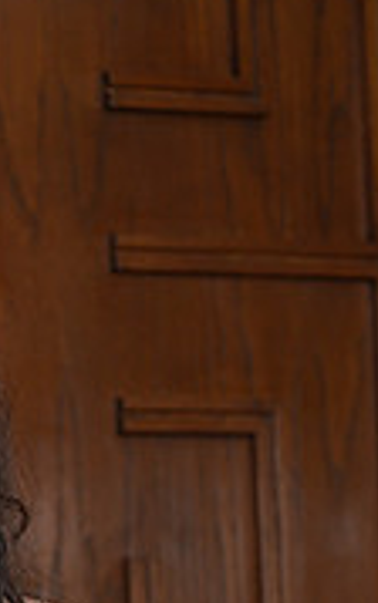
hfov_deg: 4.6
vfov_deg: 7.4
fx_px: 4628
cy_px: 846
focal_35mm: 281
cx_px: -256
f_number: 5.6
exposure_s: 1/250
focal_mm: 85
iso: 200
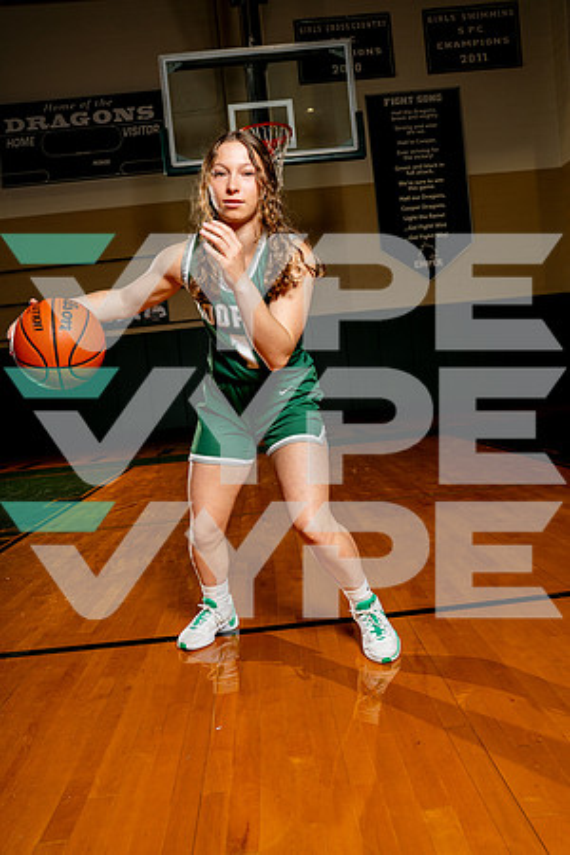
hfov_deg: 45.0
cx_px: 285
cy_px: 428
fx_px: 689
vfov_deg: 63.7
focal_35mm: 29
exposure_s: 1/250
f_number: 5.6
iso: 160
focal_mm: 29
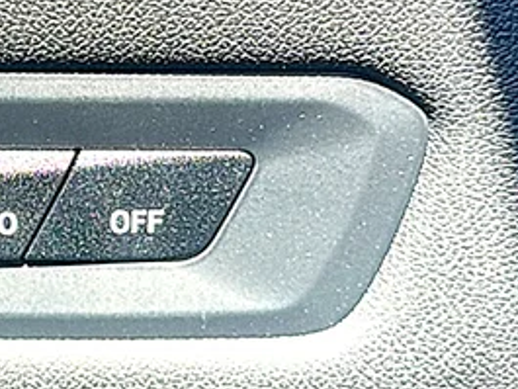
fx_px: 1542
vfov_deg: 14.3
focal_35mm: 103
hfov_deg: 18.4
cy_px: 120
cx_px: -43
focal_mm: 6.86
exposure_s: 1/195
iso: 80
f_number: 1.78
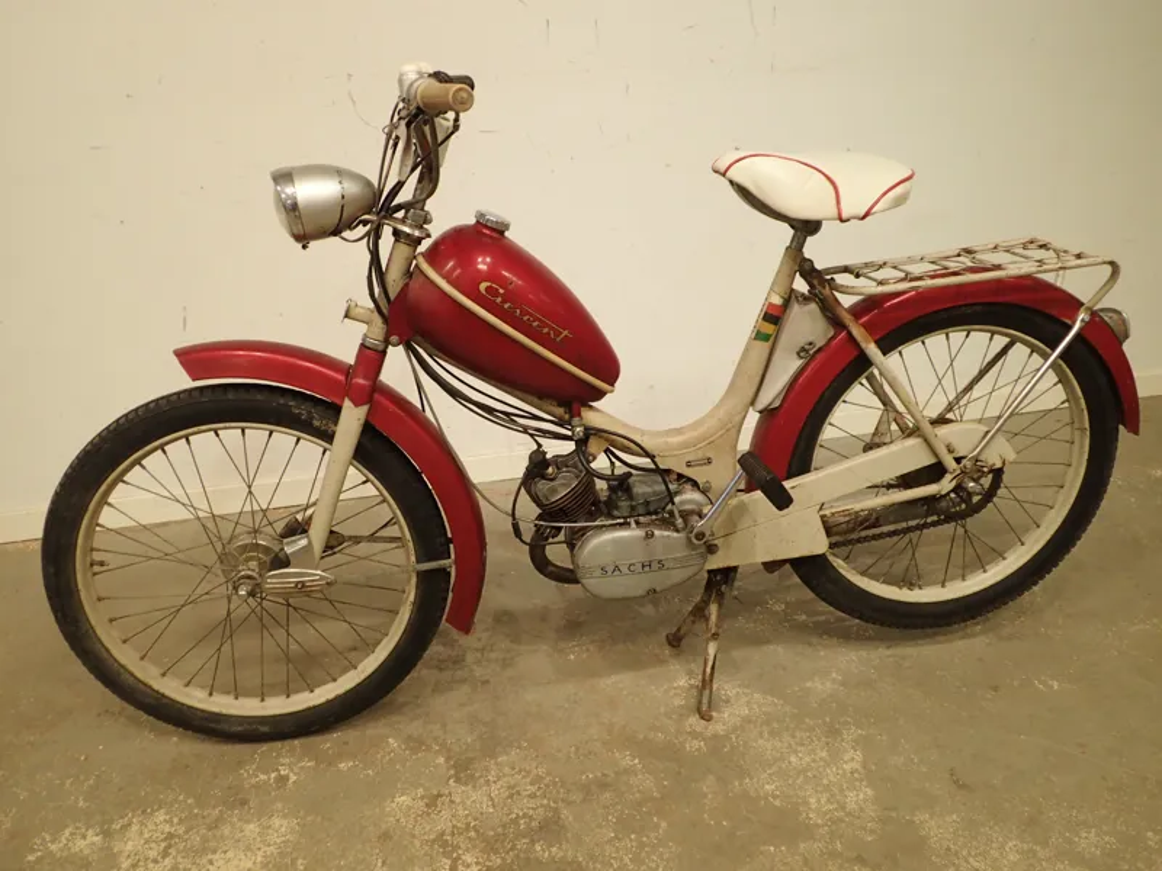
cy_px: 436
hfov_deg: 60.0
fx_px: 1007
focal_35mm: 30
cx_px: 581
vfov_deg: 46.8
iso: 200
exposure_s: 1/40
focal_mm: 5.5
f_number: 2.3
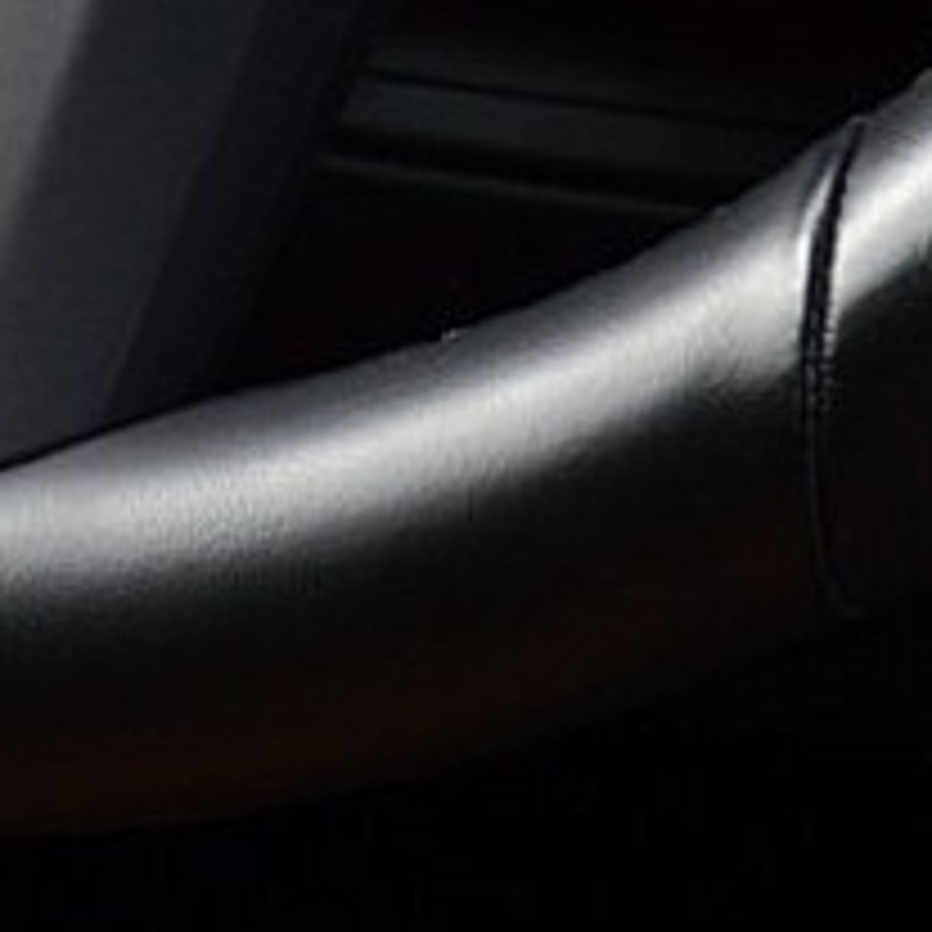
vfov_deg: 6.9
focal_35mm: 240
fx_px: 7311
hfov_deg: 7.3
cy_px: -1333
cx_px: -108
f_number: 9
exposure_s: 1/80
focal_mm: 24
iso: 400
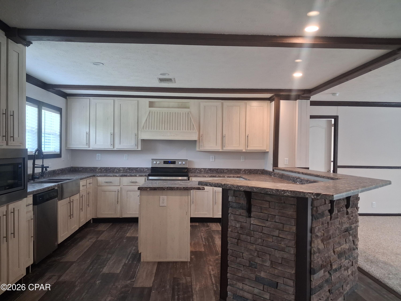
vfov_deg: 51.4
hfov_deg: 65.3
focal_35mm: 27
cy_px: 150
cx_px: 200
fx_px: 313
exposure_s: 1/50
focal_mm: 4
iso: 320
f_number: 1.8
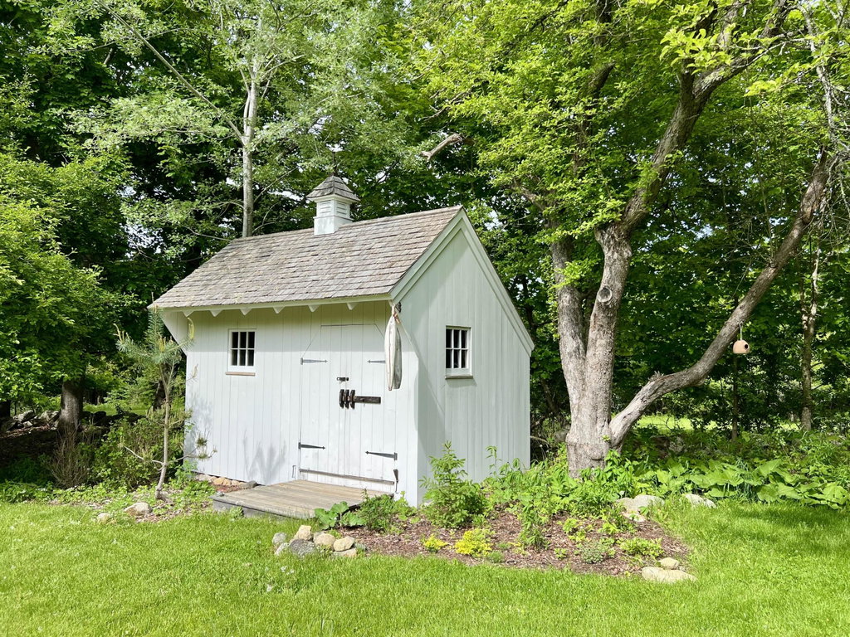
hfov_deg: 67.3
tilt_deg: +2.5
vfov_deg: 53.1
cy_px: 318
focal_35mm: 26
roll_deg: -0.4
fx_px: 638
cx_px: 425
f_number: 1.5
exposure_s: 1/1838
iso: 50
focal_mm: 5.7
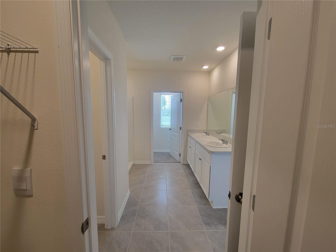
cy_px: 126
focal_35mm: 13
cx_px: 168
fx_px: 126
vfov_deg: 89.9
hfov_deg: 106.2
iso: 125
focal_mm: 2.2
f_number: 2.2
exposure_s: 1/60
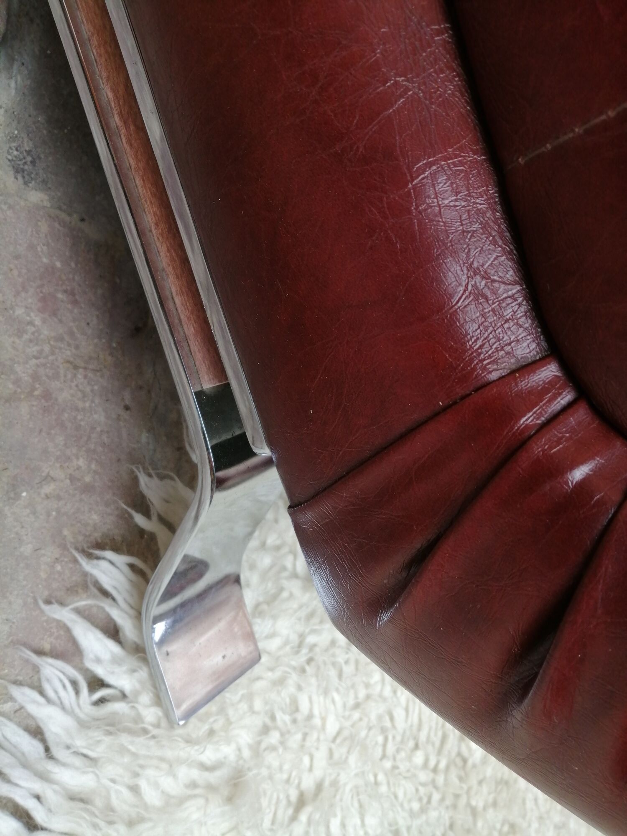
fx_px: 628
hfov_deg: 53.1
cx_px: 314
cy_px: 418
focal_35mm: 26
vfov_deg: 67.3
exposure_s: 1/180
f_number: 1.8
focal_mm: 3.62
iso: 80
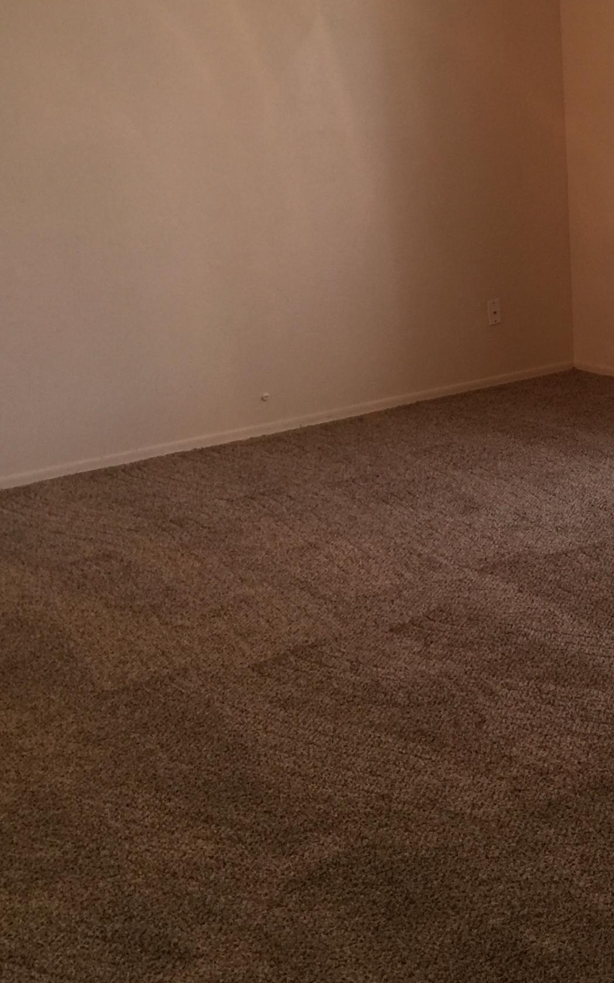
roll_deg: +0.1
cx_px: 673
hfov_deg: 22.3
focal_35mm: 55
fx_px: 1473
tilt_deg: -14.1
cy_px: 410
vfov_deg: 36.8
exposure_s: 1/15
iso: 32
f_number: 2.2
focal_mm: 4.15
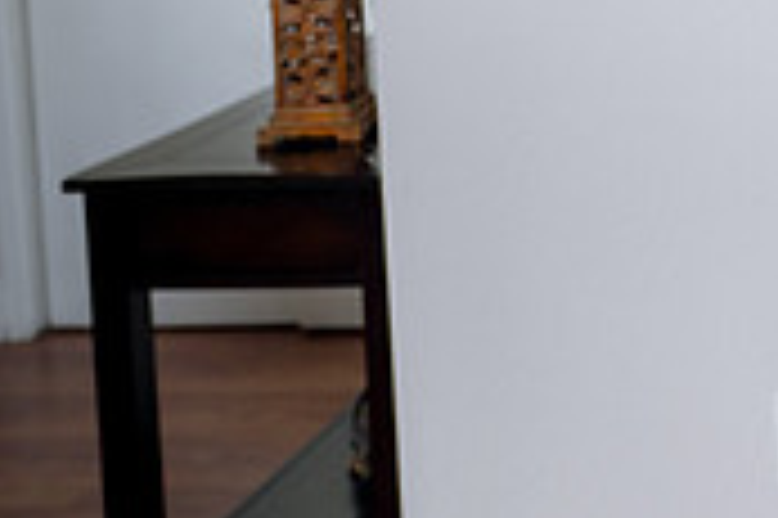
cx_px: 1228
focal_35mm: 87
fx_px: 1878
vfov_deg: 14.6
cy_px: -257
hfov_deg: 19.7
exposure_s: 1/100
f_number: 3.2
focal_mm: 26
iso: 640
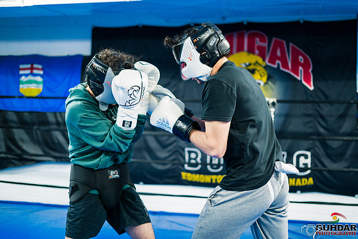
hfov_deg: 39.6
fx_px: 497
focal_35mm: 50
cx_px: 179
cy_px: 120
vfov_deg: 27.0
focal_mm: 50
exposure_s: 1/640
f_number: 1.8
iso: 4000
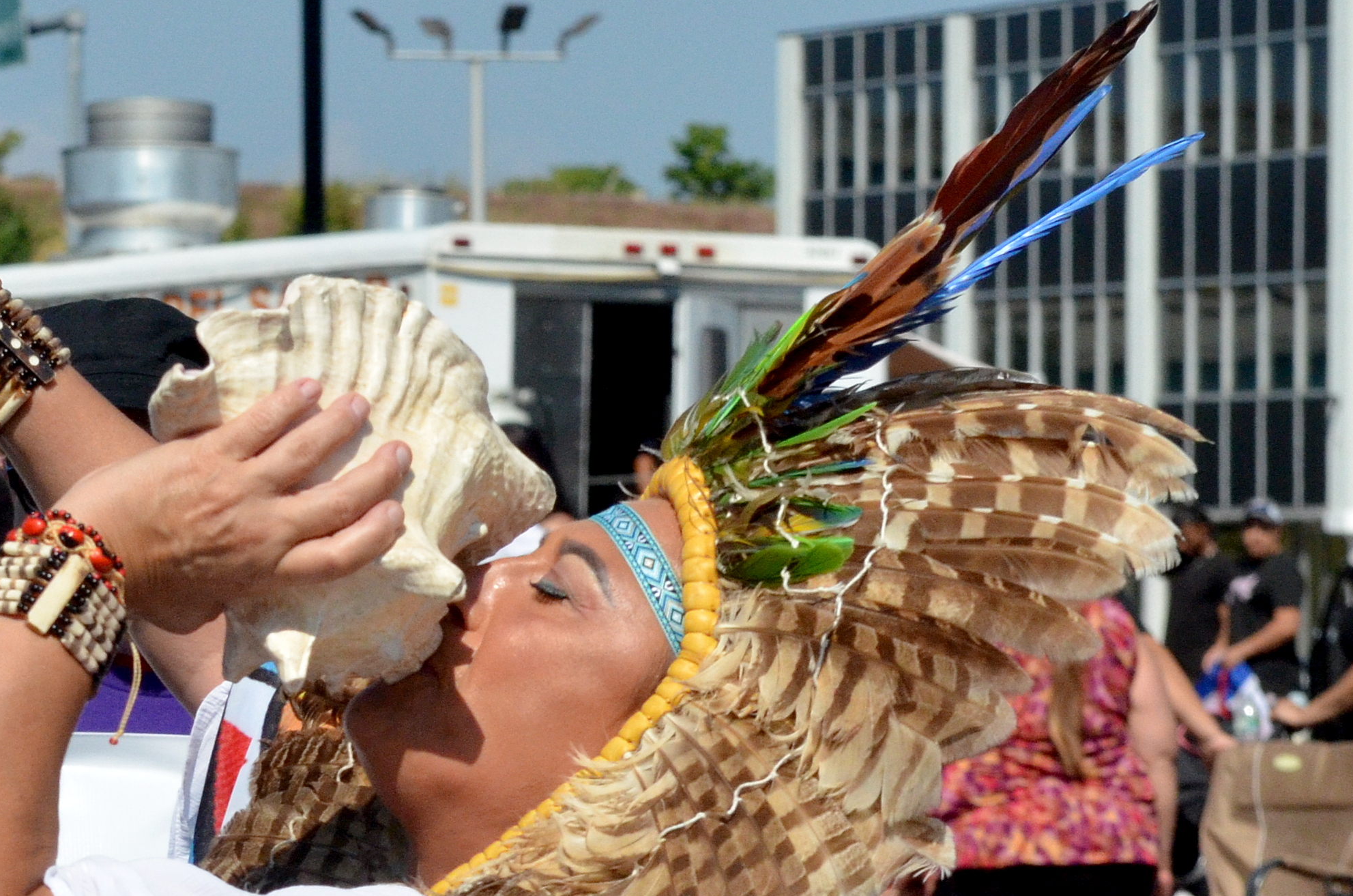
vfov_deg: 5.2
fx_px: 9788
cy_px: 1034
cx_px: 281
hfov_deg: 7.9
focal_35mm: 261
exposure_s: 1/4000
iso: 1250
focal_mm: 70
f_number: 9
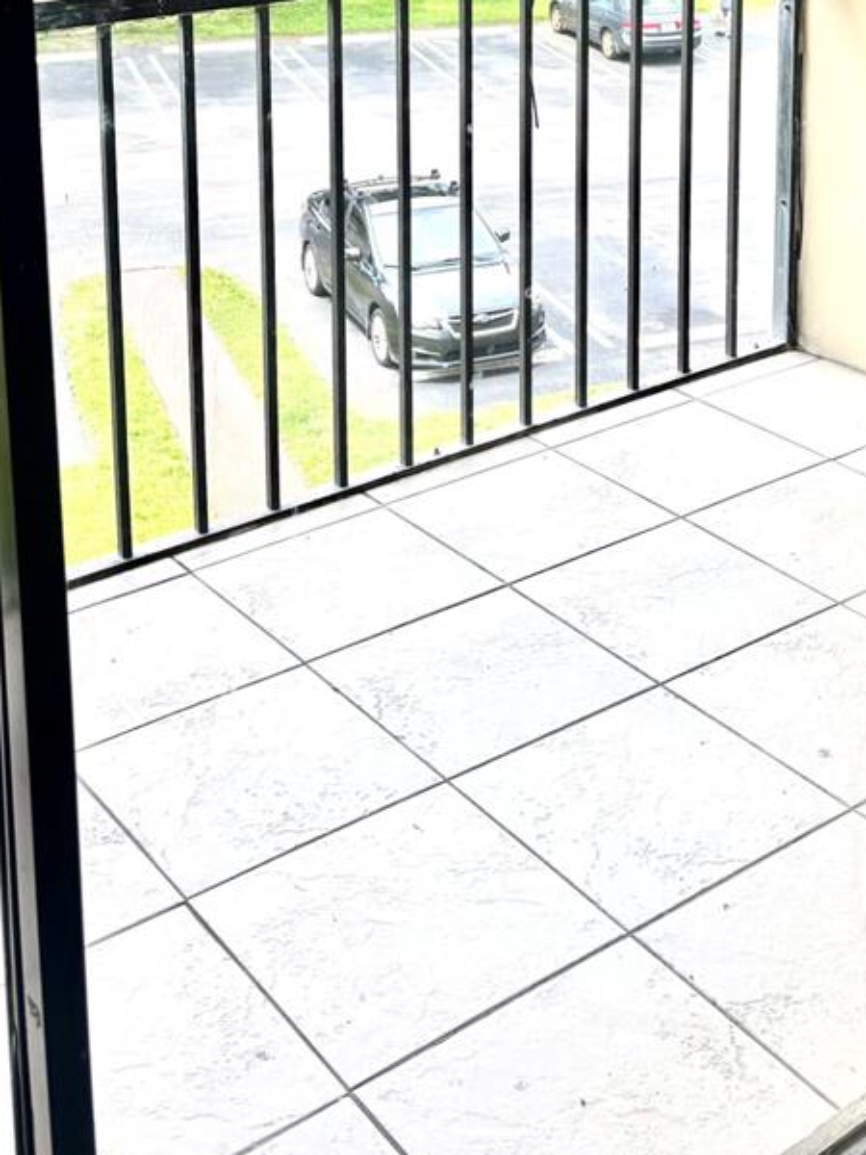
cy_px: 44
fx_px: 1735
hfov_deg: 27.9
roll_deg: -0.9
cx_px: 560
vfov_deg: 34.1
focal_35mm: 52
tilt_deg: -9.2
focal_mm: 5.96
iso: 50
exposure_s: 1/536
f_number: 1.6
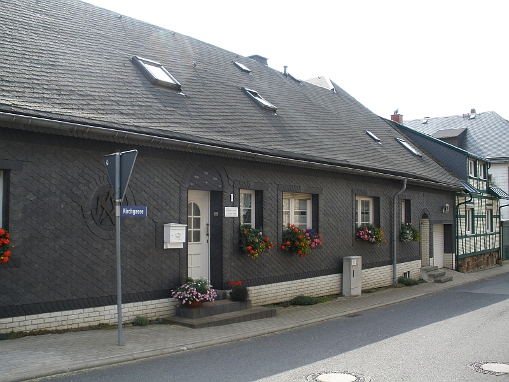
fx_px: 529
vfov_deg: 39.7
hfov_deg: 51.4
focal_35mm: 36
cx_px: 254
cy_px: 191
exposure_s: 1/200
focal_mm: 6.3
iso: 80
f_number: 5.6
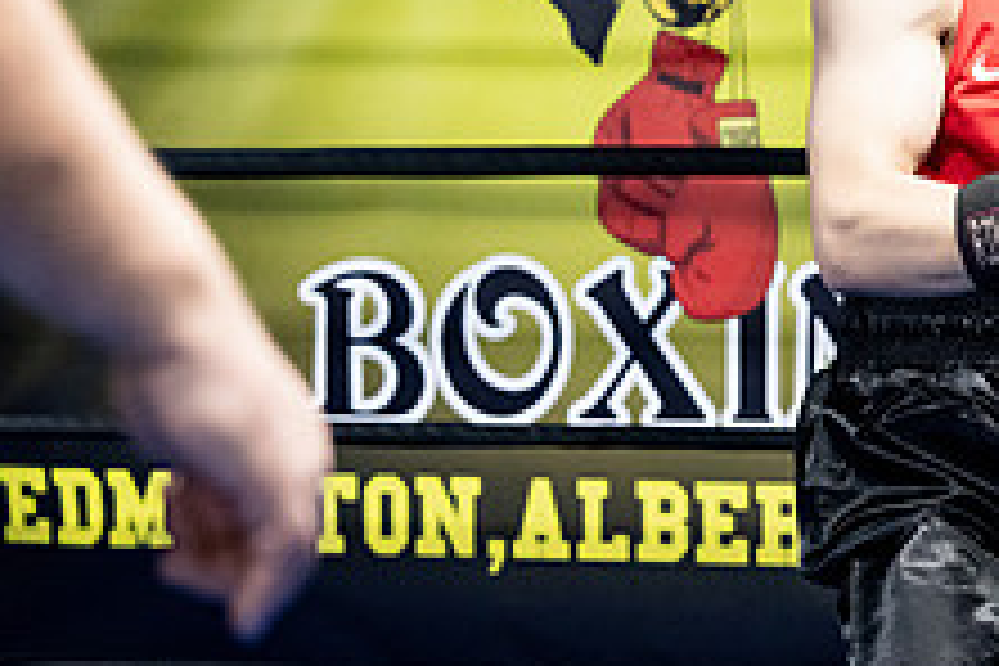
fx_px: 5078
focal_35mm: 183
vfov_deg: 7.5
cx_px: 1264
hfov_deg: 11.0
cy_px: 196
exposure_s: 1/1000
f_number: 2.8
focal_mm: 70
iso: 8000
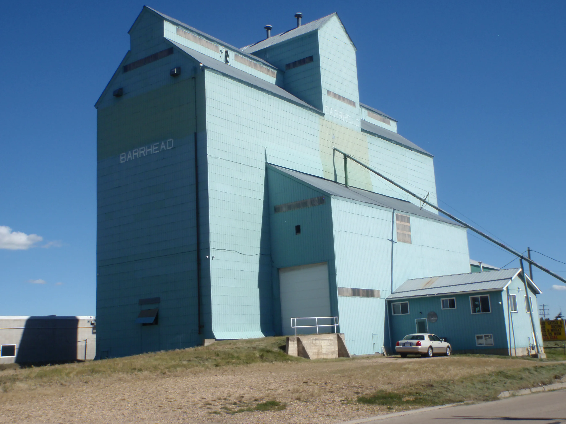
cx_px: 272
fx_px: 638
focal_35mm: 39
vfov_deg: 36.8
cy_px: 208
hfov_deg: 47.9
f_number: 6.3
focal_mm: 6.53
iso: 64
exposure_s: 1/320
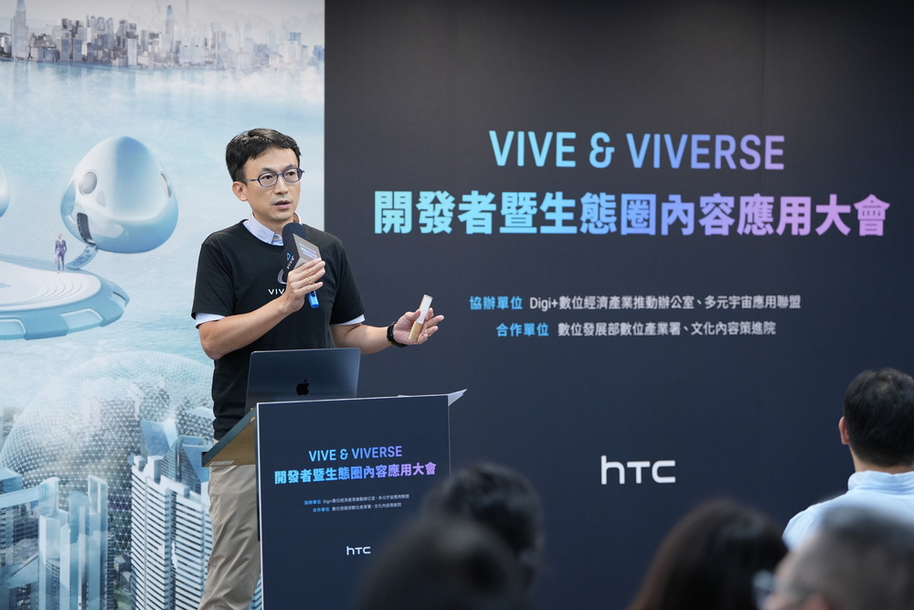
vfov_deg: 12.3
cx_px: 457
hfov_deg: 18.4
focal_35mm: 111
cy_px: 305
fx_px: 2818
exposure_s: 1/160
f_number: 2.8
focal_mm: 111
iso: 1600
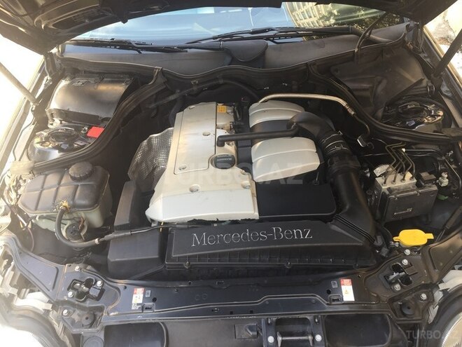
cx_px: 231
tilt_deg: -39.9
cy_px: 174
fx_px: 387
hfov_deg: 61.7
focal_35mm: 29
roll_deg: +3.2
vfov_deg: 48.2
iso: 32
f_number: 2.2
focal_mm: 4.15
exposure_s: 1/100
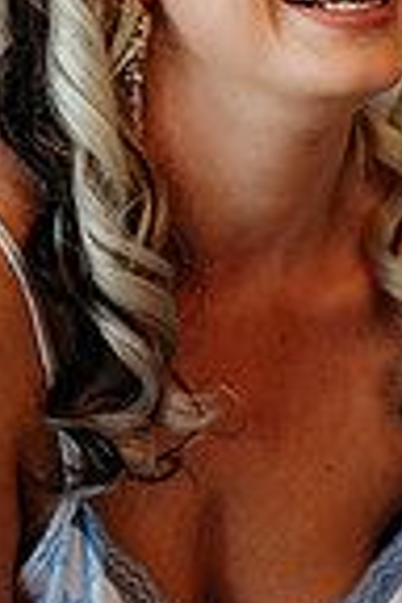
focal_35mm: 265
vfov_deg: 7.7
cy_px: 29
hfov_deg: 5.2
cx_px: 442
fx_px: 4438
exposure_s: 1/200
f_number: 1.8
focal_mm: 85
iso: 280
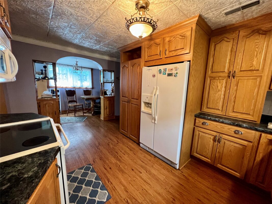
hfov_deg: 106.2
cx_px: 136
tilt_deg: -9.7
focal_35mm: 13
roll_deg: -1.9
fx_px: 102
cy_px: 102
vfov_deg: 89.9
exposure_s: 1/60
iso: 400
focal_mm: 1.57
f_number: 1.8
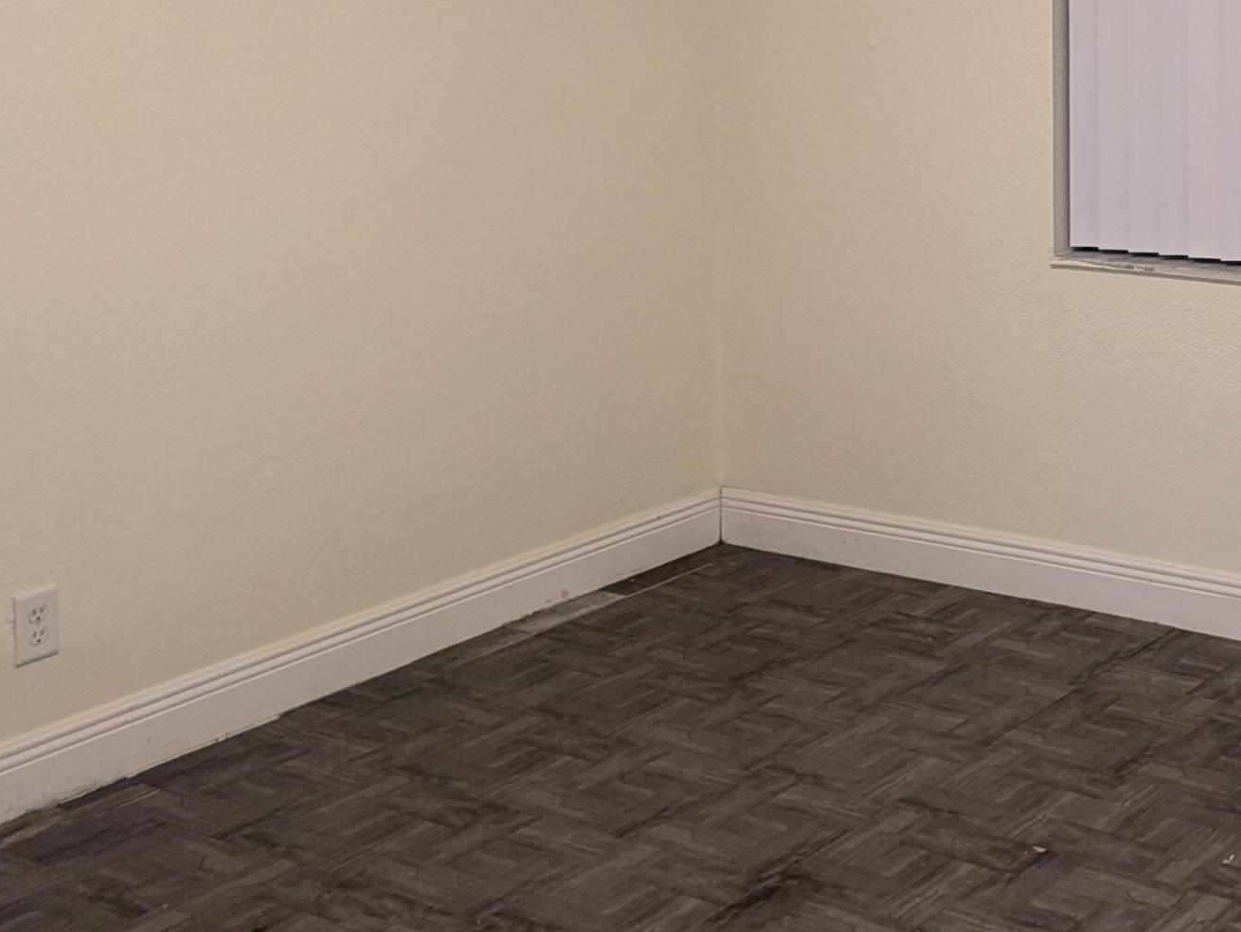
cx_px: 1270
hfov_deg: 32.4
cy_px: -66
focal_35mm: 54
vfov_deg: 25.3
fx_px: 1937
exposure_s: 1/40
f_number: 1.89
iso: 173
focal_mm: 5.43
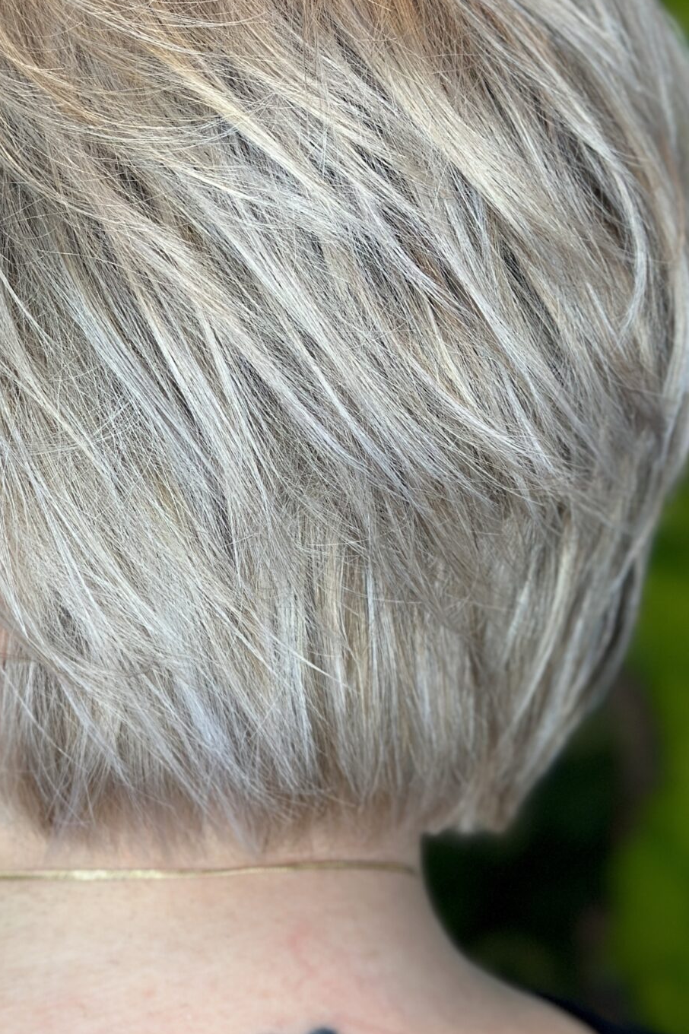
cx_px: 56
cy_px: 392
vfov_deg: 21.6
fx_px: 2700
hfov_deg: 14.4
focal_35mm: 94
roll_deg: -1.9
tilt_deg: -4.6
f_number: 1.78
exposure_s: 1/190
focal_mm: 6.86
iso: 80
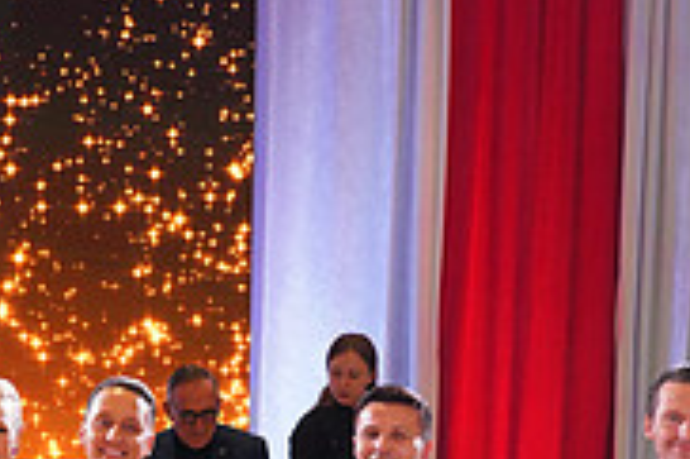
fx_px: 2260
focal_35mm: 118
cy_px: 688
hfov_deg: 17.2
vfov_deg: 11.1
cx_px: 106
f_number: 4
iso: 1600
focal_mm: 37
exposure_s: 1/160
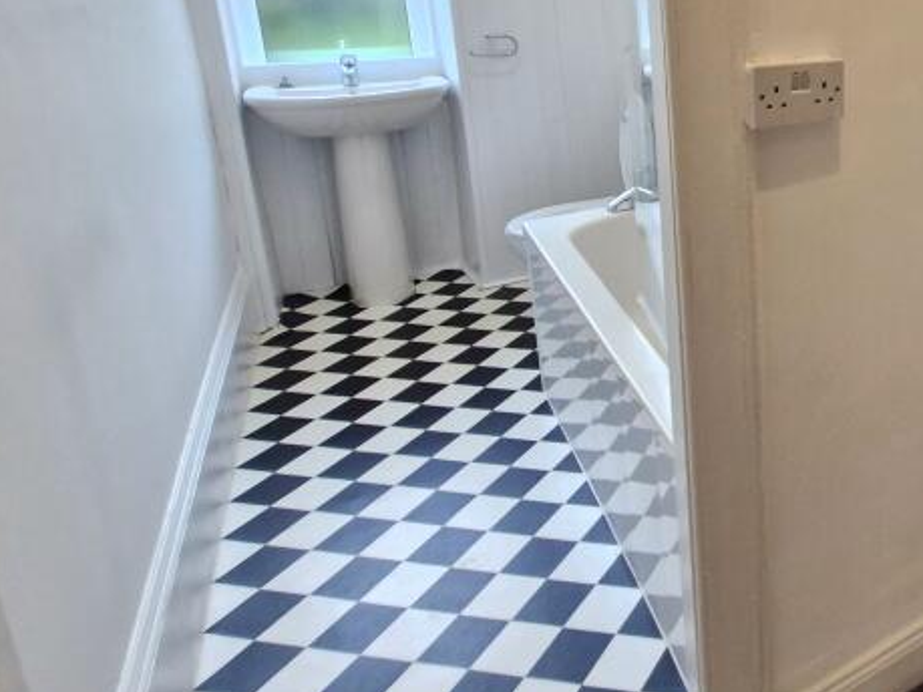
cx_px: 987
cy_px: 139
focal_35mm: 29
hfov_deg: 47.2
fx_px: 773
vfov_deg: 45.8
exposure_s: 1/50
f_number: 2.2
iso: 160
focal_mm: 1.74
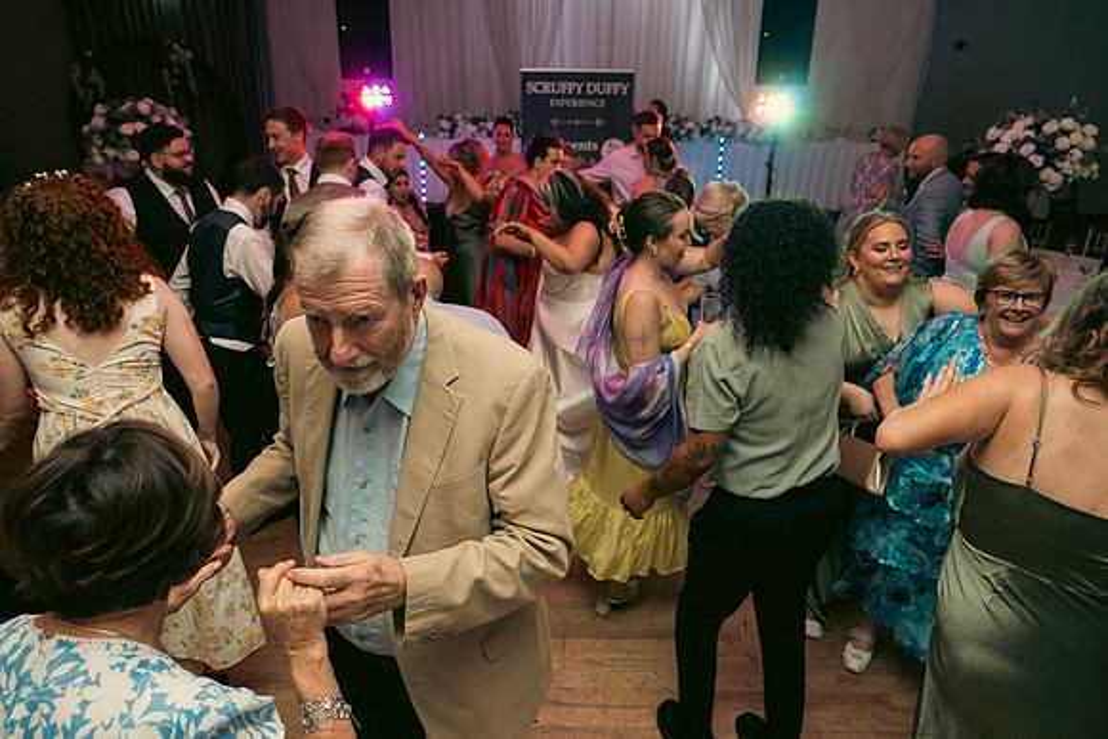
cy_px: 370
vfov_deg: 53.2
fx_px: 739
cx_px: 554
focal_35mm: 24
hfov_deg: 73.7
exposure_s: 1/160
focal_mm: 24
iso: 2500
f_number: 3.5
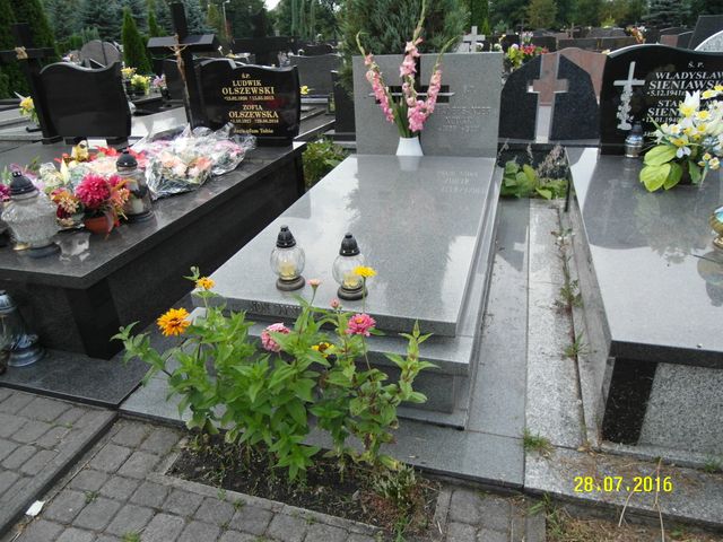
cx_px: 362
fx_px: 501
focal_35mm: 24
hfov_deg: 71.6
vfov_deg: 56.8
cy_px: 271
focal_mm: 5.2
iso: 80
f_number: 1.8
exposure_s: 1/1000
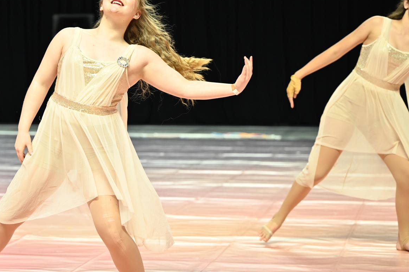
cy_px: 106
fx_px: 1237
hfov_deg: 18.6
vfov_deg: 12.5
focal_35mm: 109
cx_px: 103
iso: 1600
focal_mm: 70
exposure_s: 1/1000
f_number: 2.8
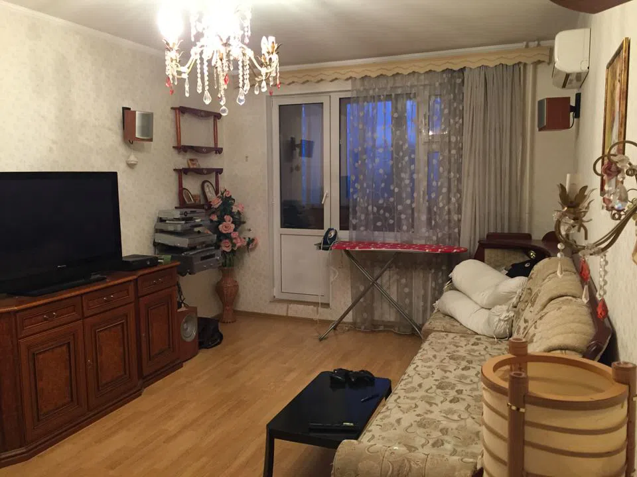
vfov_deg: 48.2
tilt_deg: -5.8
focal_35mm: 29
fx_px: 534
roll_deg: +0.3
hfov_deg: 61.7
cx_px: 318
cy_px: 238
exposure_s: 1/20
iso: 250
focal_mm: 4.15
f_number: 2.2
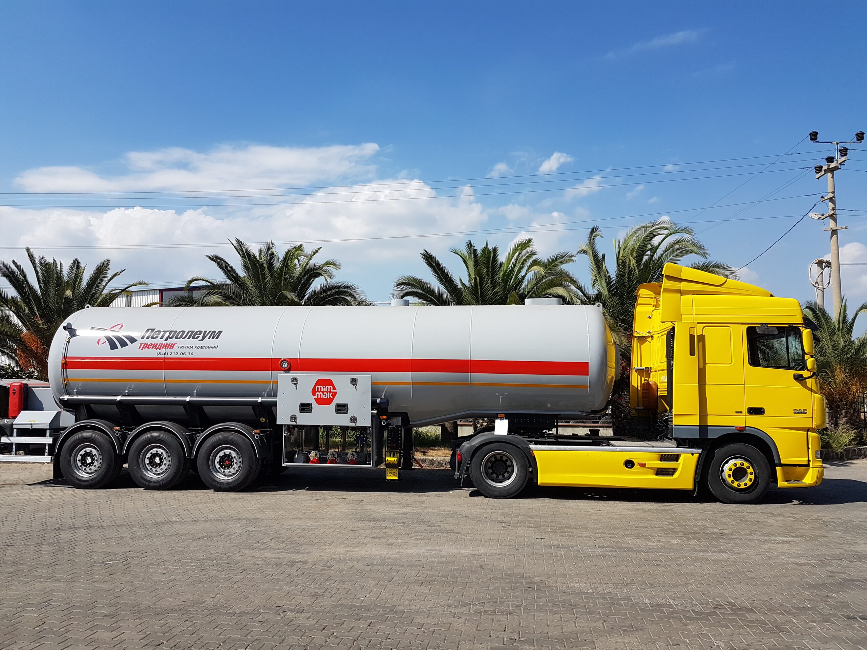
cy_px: 325
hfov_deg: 67.3
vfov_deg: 53.1
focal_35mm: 26
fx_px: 651
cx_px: 434
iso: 40
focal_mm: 4.2
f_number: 1.7
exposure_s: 1/2864
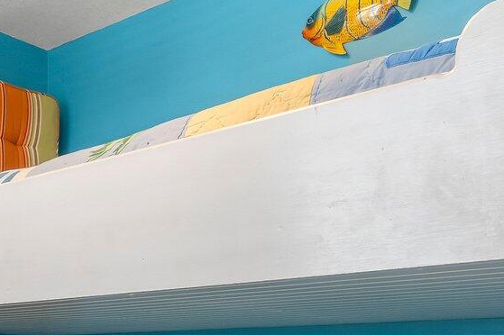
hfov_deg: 33.5
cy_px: 382
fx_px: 808
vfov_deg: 22.0
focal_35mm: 58
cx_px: 90
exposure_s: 1/6
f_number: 9
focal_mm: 10.5
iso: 400
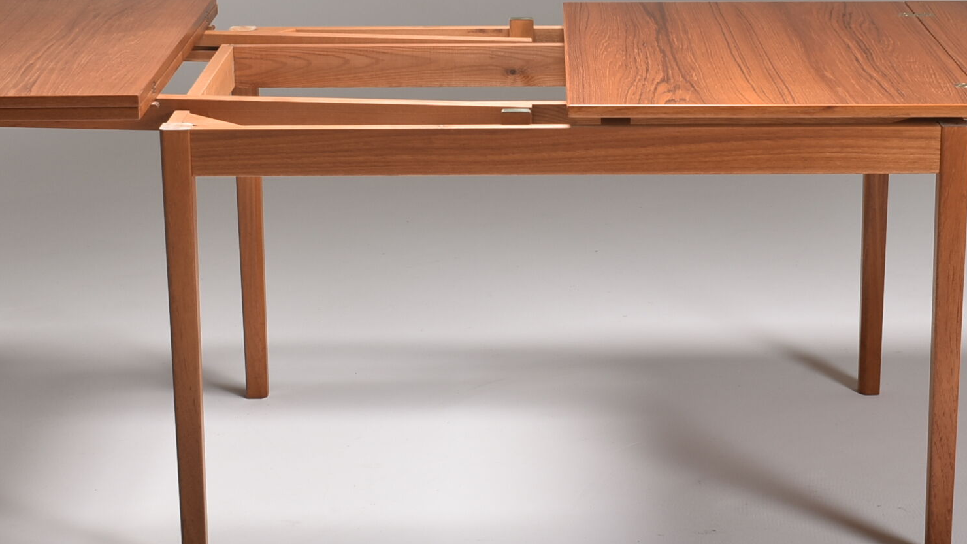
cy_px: 254
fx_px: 2282
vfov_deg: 13.6
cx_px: 579
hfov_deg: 23.9
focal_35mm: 89
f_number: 11
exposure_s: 1/200
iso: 100
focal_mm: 28
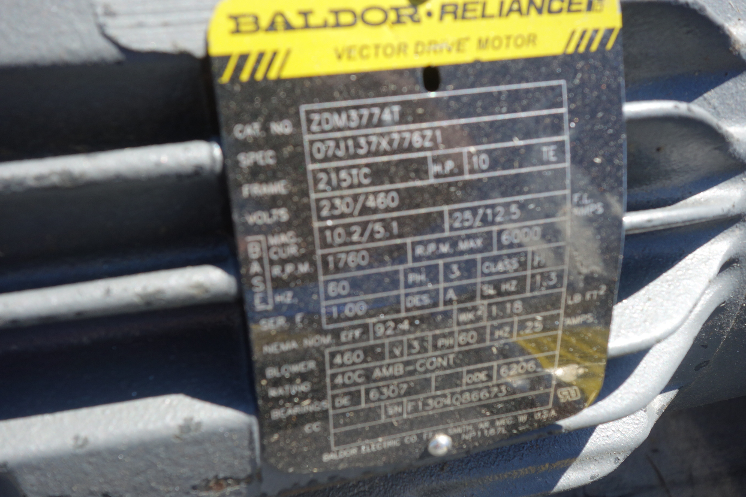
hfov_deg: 54.4
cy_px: 248
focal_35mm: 35
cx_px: 373
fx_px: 725
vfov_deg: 37.9
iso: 125
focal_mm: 12.94
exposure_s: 1/200
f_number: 5.6
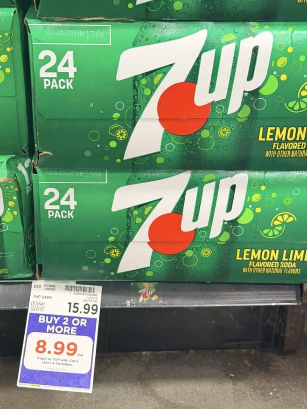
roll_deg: -1.8
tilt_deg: -30.3
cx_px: 155
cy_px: 225
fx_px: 663
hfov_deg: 26.1
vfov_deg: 34.3
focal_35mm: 56
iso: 200
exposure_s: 1/60
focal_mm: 6.76
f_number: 1.78
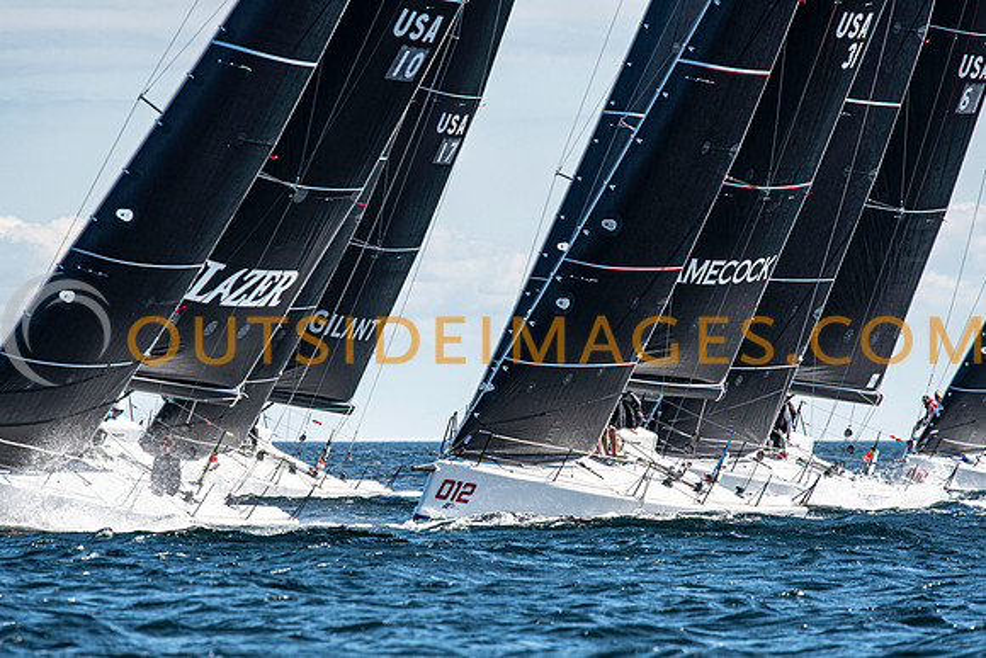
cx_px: 493
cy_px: 329
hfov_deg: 4.3
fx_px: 13071
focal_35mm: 477
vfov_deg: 2.9
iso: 320
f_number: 5
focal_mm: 300
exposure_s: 1/2000
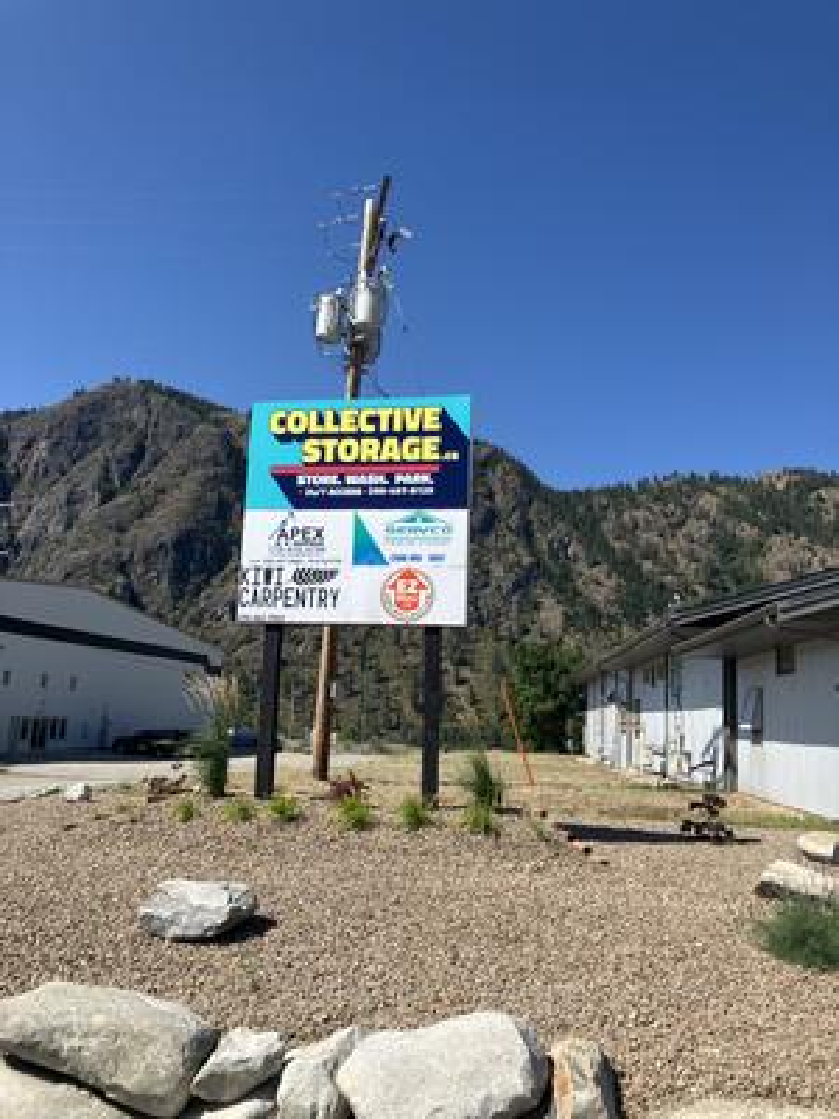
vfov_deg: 63.4
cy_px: 560
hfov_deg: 49.7
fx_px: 905
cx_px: 420
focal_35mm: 28
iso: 32
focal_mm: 3.99
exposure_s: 1/2433
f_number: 1.8
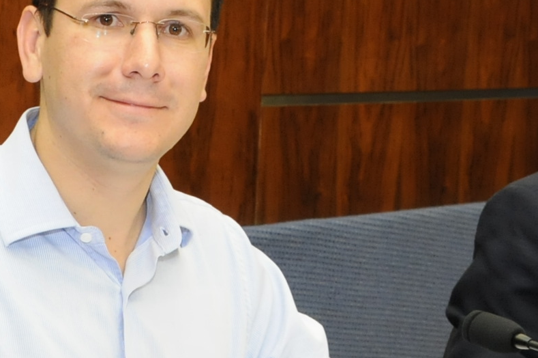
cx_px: -63
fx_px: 2373
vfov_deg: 8.6
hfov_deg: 12.7
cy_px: 350
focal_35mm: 159
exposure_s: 1/50
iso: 800
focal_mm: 26
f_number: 5.6
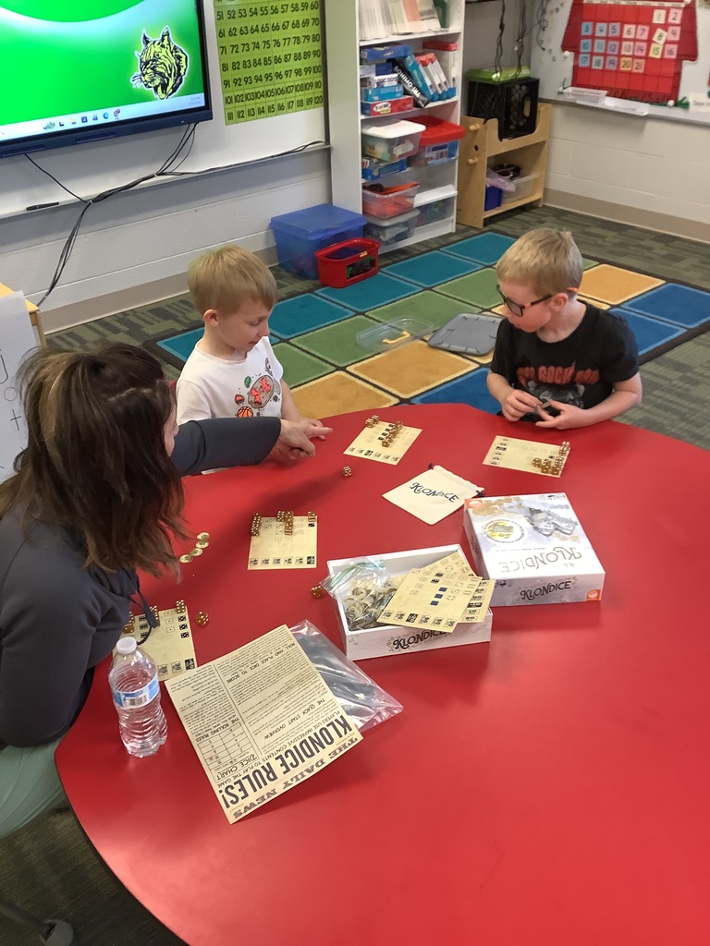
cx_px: 355
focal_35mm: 31
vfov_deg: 58.4
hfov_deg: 45.4
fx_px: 848
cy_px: 473
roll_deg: +1.9
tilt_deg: -32.6
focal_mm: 3.3
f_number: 2.4
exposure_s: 1/50
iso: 160
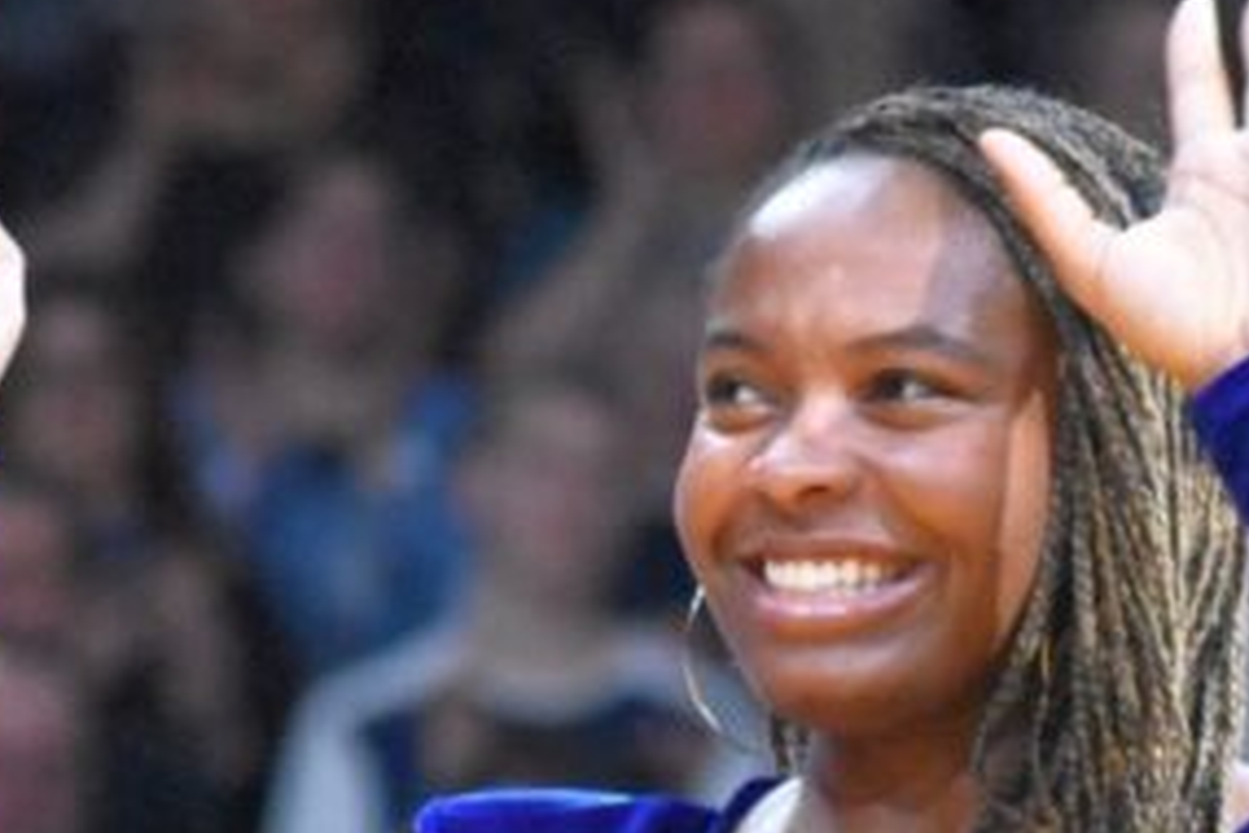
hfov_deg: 2.6
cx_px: 776
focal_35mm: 788
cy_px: 772
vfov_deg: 1.7
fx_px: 27349
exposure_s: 1/640
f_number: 7.1
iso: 12800
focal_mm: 195
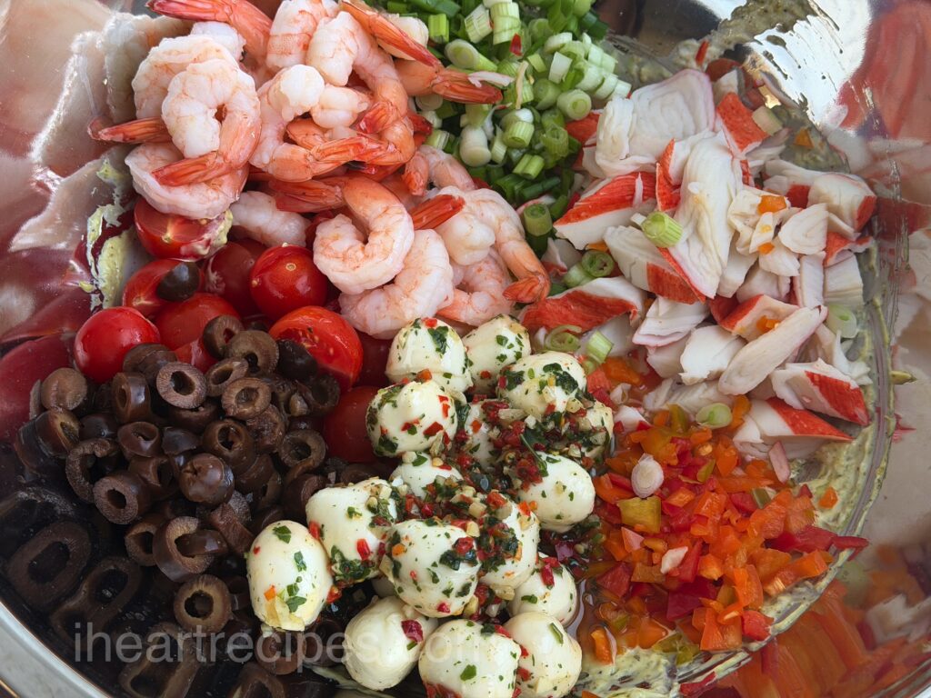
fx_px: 1291
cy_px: 349
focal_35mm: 48
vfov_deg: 30.3
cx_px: 466
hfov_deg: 39.7
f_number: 1.8
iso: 200
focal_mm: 6.76
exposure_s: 1/60
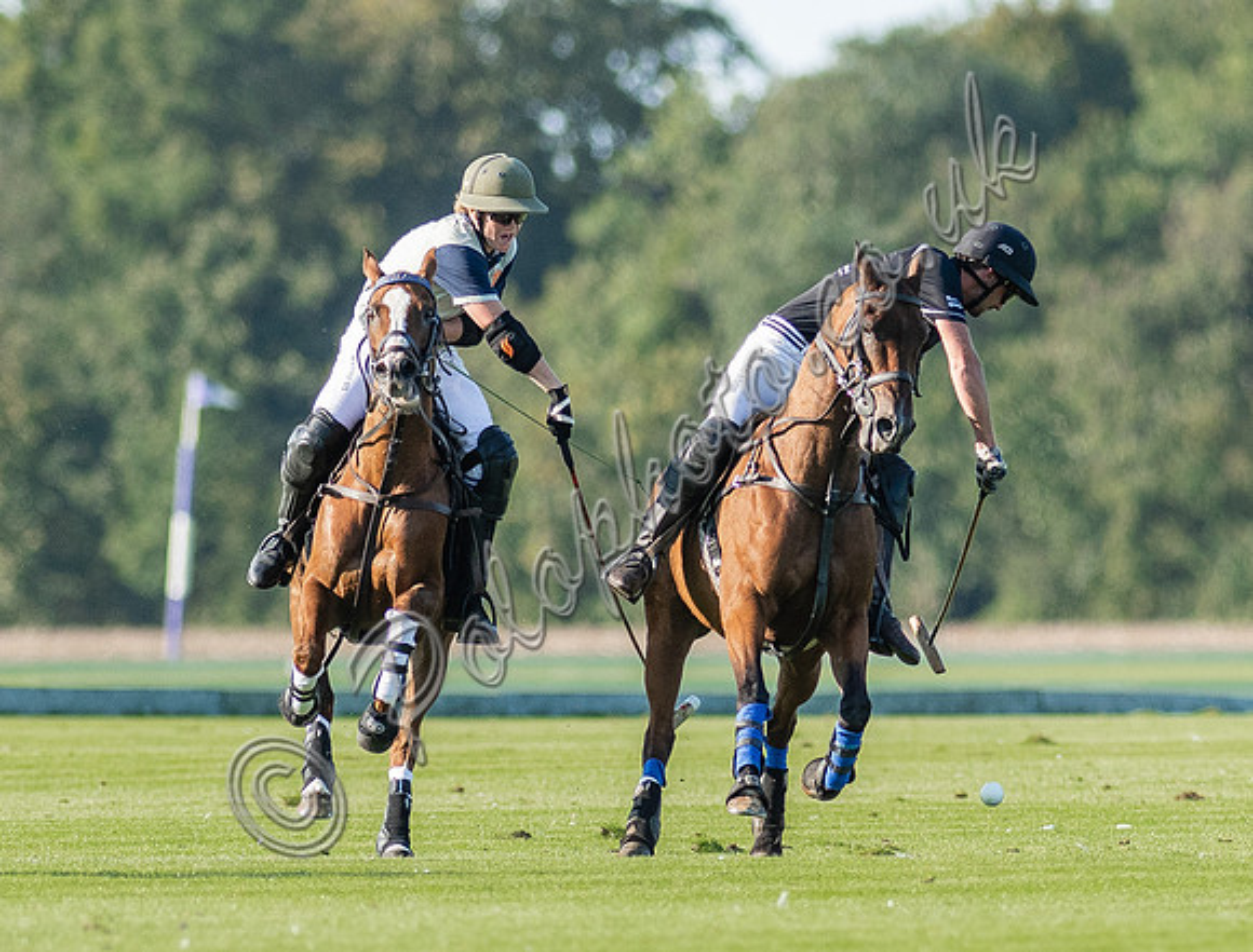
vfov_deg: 1.3
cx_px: 1008
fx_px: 41967
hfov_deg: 1.7
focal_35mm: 1154
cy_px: 857
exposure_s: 1/2500
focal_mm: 300
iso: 320
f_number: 3.2
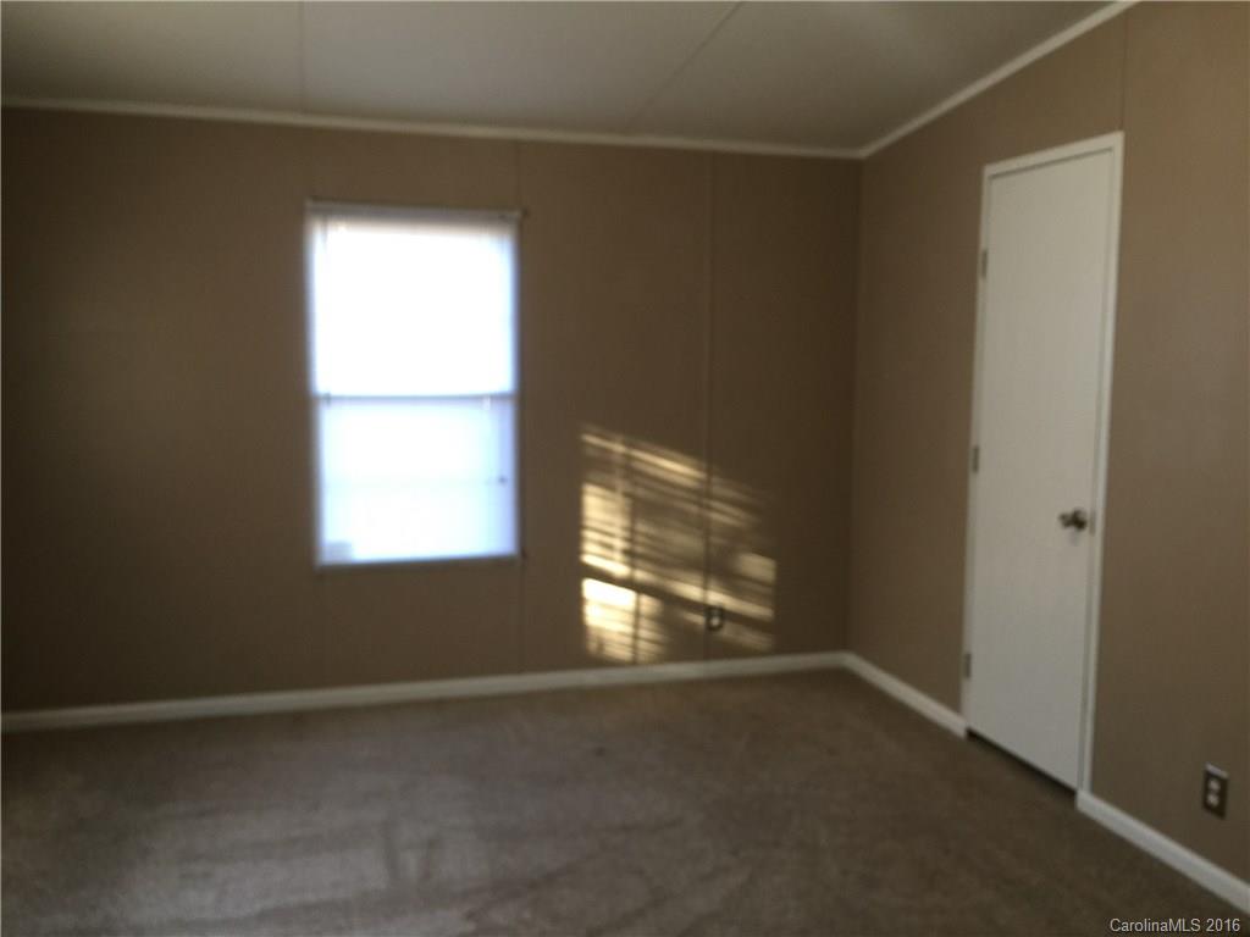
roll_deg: -0.5
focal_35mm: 29
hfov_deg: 61.7
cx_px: 625
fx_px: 1047
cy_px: 468
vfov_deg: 48.2
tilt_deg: -6.1
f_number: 2.2
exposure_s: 1/15
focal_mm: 4.15
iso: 50
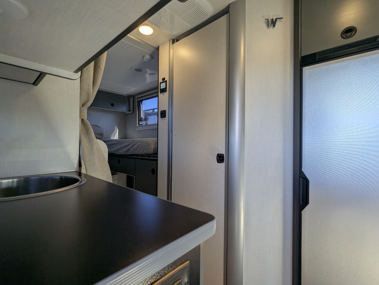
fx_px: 175
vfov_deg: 78.2
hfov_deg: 94.4
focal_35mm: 16
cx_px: 190
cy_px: 142
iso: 71
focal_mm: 2.35
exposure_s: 1/195
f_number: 2.2
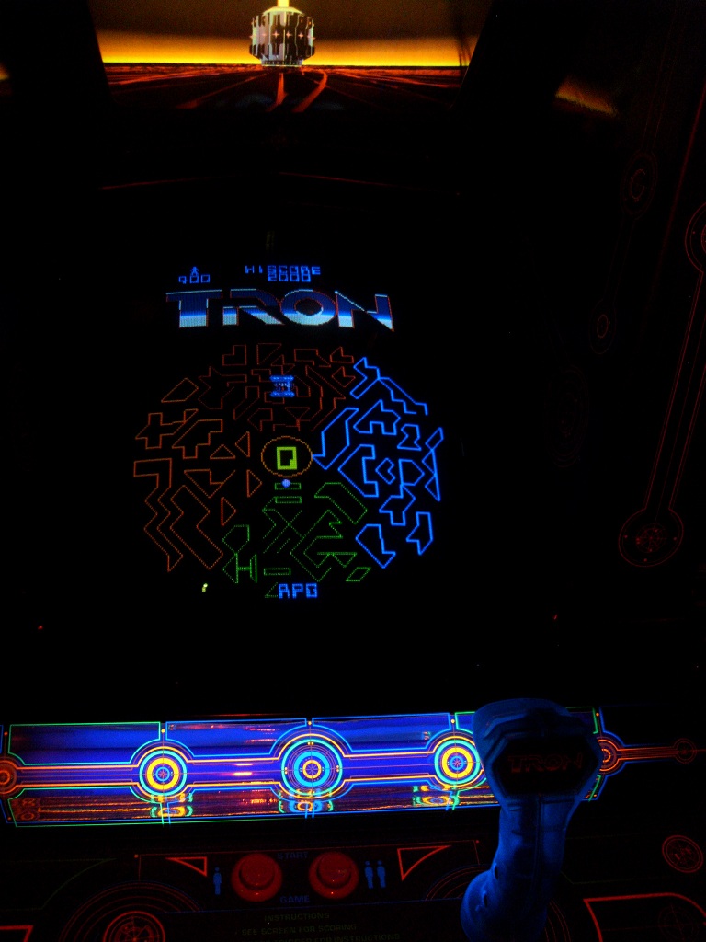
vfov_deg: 54.0
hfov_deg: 41.8
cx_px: 353
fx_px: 925
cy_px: 471
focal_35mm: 34
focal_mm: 6.3
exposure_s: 1/45
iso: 400
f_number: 2.8
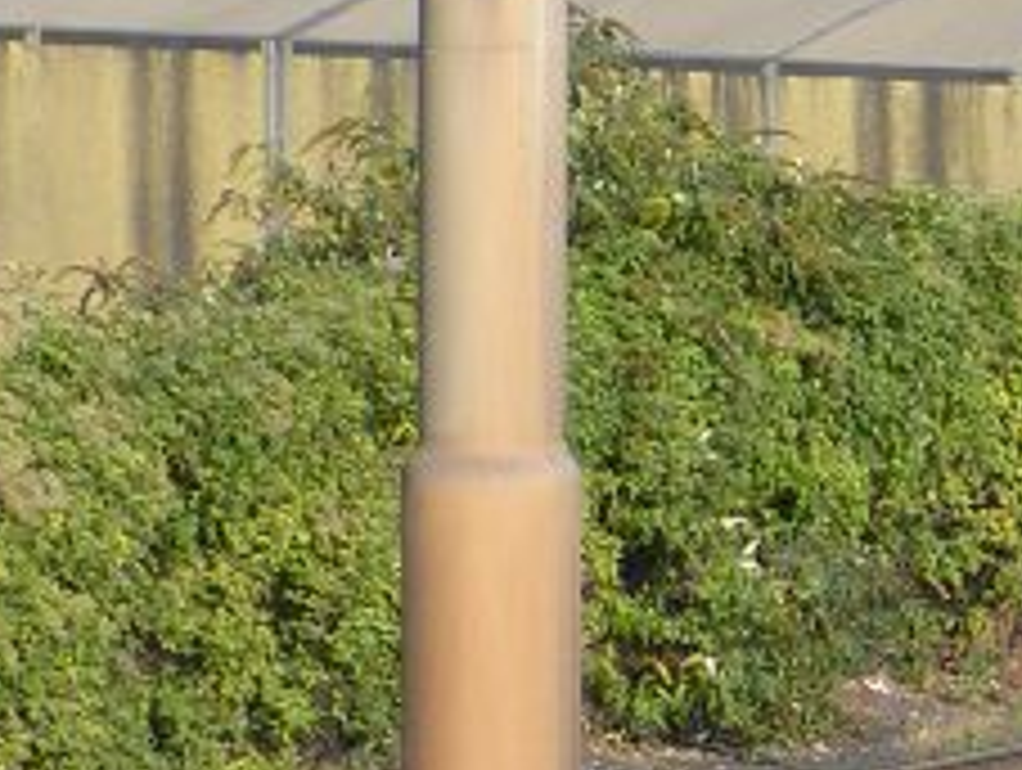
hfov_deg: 2.8
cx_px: 2274
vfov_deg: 2.1
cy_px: 1815
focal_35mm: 691
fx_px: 20433
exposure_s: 1/500
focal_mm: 23.5
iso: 100
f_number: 3.5
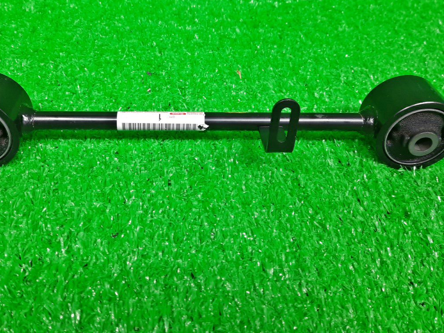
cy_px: 124
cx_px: 195
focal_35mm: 36
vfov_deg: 39.4
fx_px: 462
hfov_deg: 51.2
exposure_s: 1/50
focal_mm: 4.6
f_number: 2
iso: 139
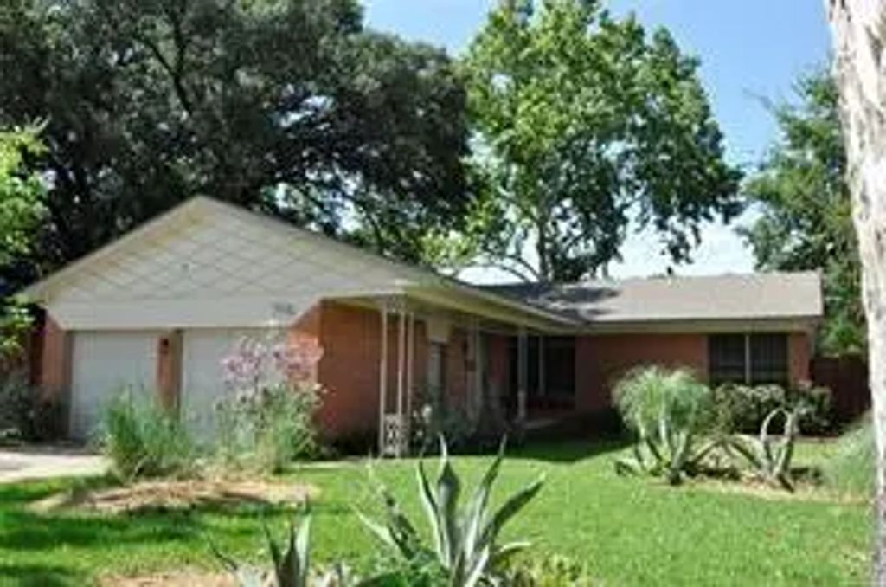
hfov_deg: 59.6
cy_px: 294
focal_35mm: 32
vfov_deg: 41.5
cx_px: 443
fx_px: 774
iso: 1000
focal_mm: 21
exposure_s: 1/750
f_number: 13
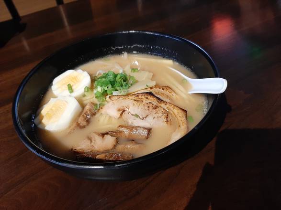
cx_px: 140
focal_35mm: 26
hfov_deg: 67.3
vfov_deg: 53.0
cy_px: 105
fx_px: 211
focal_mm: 3.93
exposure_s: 1/24
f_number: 1.7
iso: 200
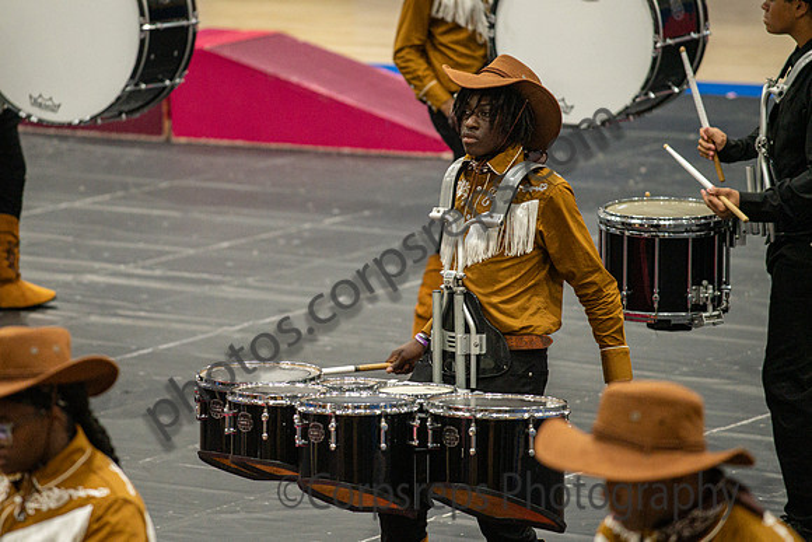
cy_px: 243
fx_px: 5282
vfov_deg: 5.9
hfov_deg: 8.8
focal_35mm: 234
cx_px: 338
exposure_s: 1/500
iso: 5000
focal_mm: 200
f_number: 4
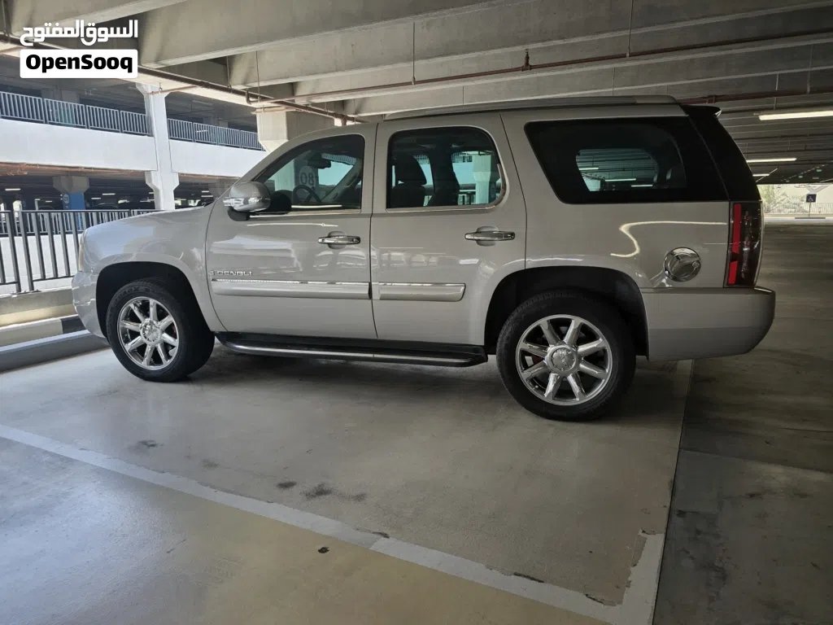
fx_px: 553
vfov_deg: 58.9
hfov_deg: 73.9
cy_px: 312
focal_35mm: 23
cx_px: 416
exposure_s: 1/180
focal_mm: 6.3
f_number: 1.7
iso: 40
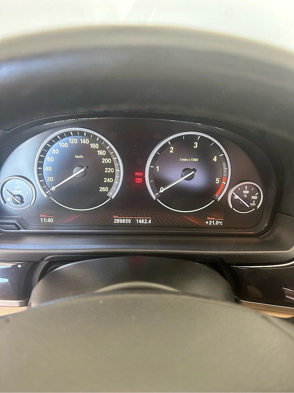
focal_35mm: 26
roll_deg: -4.4
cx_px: 147
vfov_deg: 67.3
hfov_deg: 53.1
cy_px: 196
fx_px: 294
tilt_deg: -31.7
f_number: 1.5
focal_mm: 5.7
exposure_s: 1/60
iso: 160
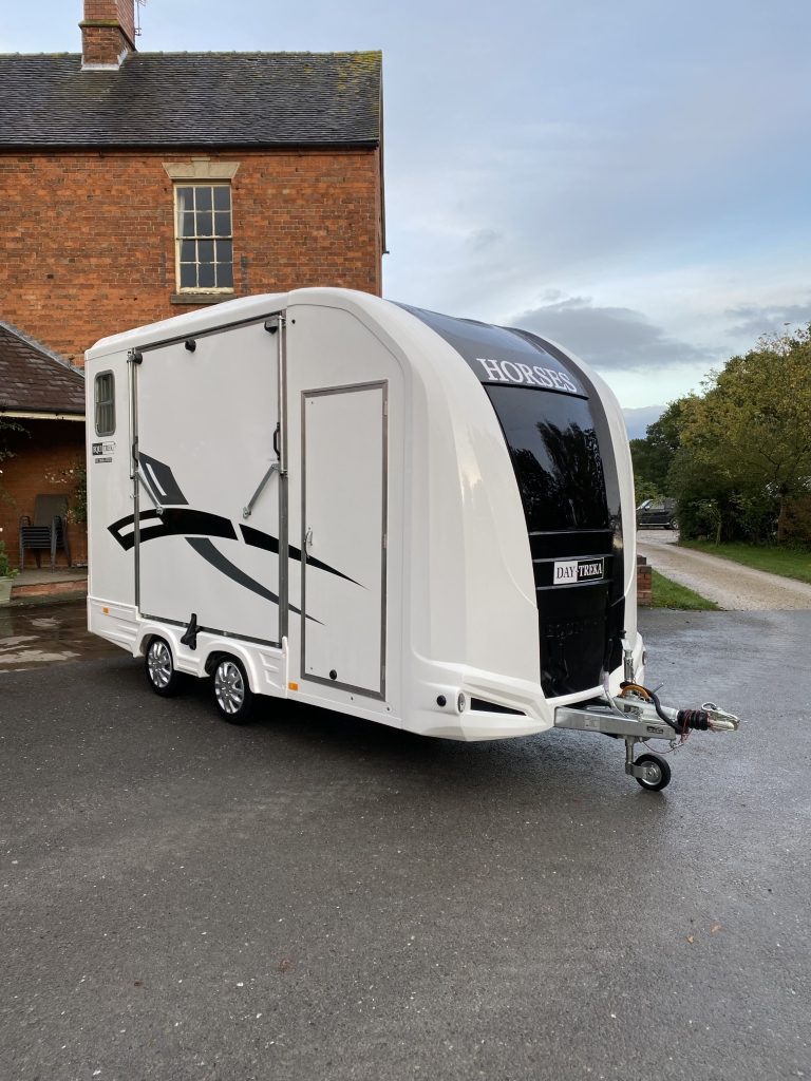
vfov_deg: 67.3
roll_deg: -0.2
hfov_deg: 53.1
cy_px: 540
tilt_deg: -2.7
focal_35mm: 26
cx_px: 406
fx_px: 812
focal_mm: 4.25
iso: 32
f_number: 1.8
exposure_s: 1/137
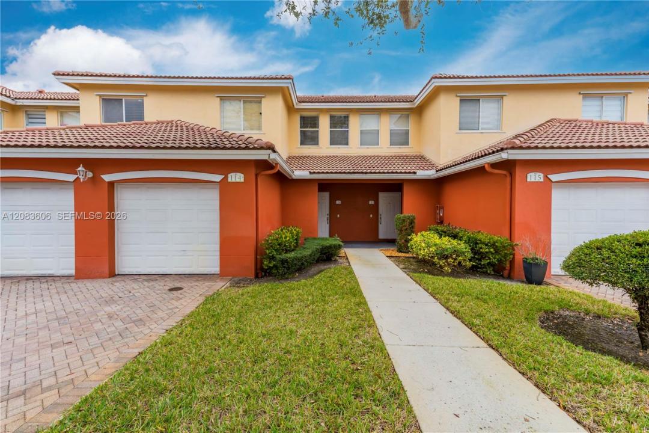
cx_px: 324
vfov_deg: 73.7
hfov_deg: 96.7
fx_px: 288
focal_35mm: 16
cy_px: 216
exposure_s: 1/125
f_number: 7.1
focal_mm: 16
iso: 100
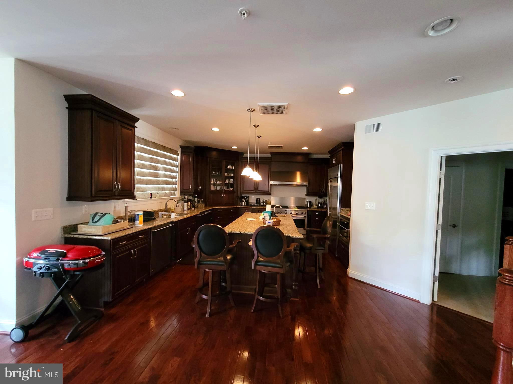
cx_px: 256
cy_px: 192
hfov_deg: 106.2
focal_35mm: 13
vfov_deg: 89.9
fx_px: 193
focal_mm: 2.2
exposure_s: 1/24
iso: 800
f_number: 2.2
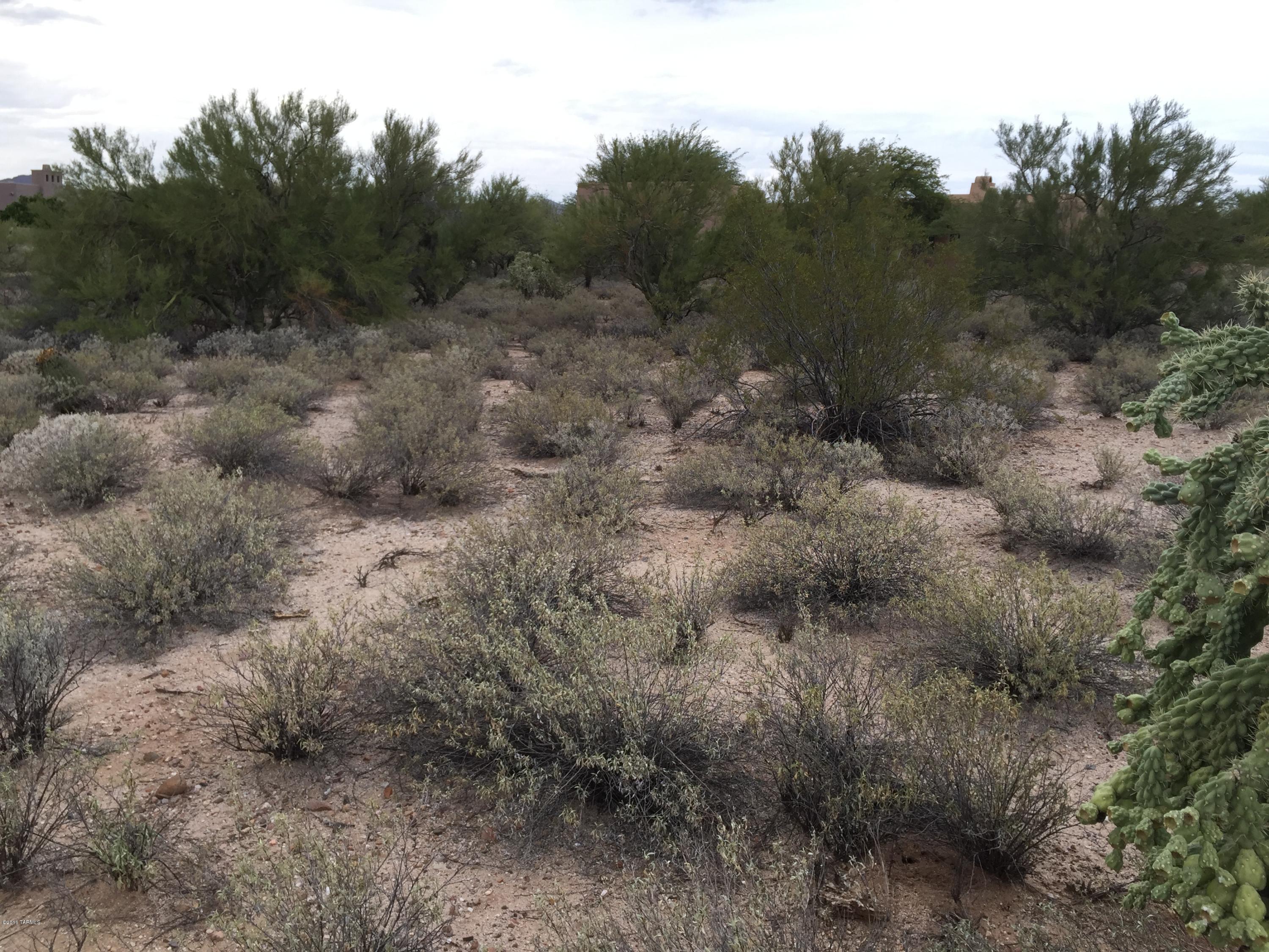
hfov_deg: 61.7
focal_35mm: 29
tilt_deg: -11.4
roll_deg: -3.3
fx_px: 1063
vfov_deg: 48.2
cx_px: 634
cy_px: 476
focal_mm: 4.15
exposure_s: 1/370
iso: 32
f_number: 2.2
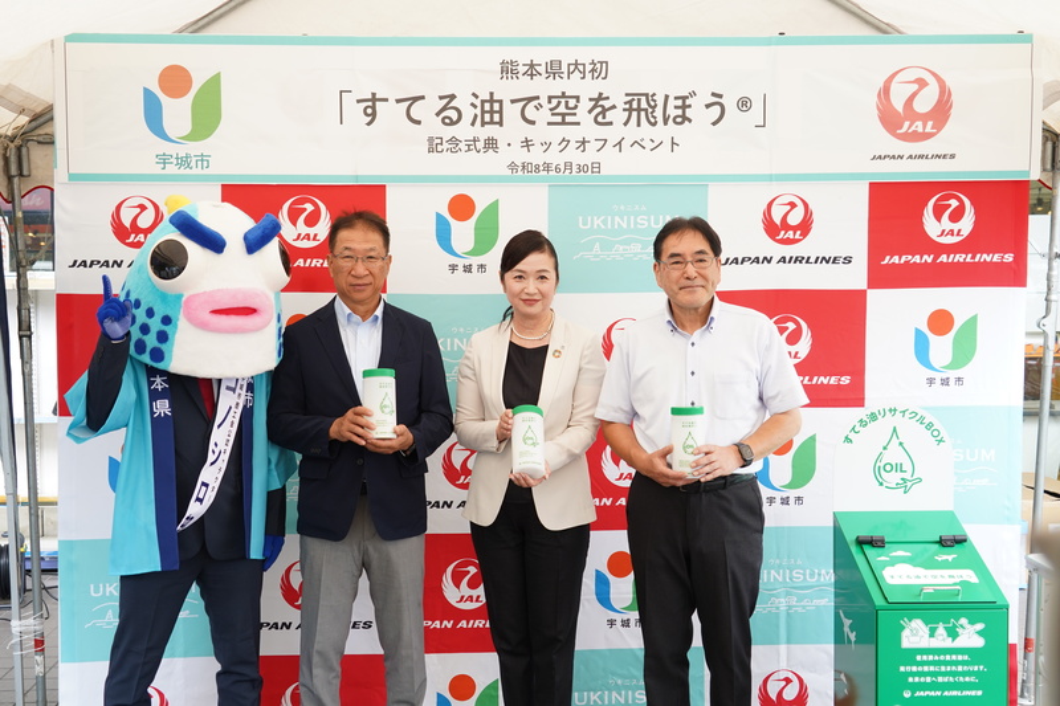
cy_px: 353
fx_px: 1148
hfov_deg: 49.6
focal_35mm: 39
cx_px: 530
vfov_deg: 34.2
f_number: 5
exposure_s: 1/160
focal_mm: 39
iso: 500
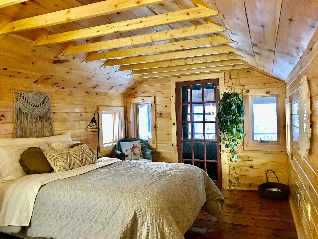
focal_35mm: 28
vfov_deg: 49.7
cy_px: 120
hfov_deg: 63.4
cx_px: 159
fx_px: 257
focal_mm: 3.99
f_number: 1.8
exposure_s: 1/11
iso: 100
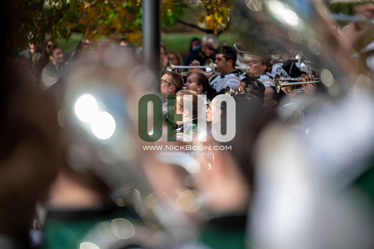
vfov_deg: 6.9
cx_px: 187
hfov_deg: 10.3
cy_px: 124
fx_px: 2077
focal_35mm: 200
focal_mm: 200
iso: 64
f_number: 2.8
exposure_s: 1/500
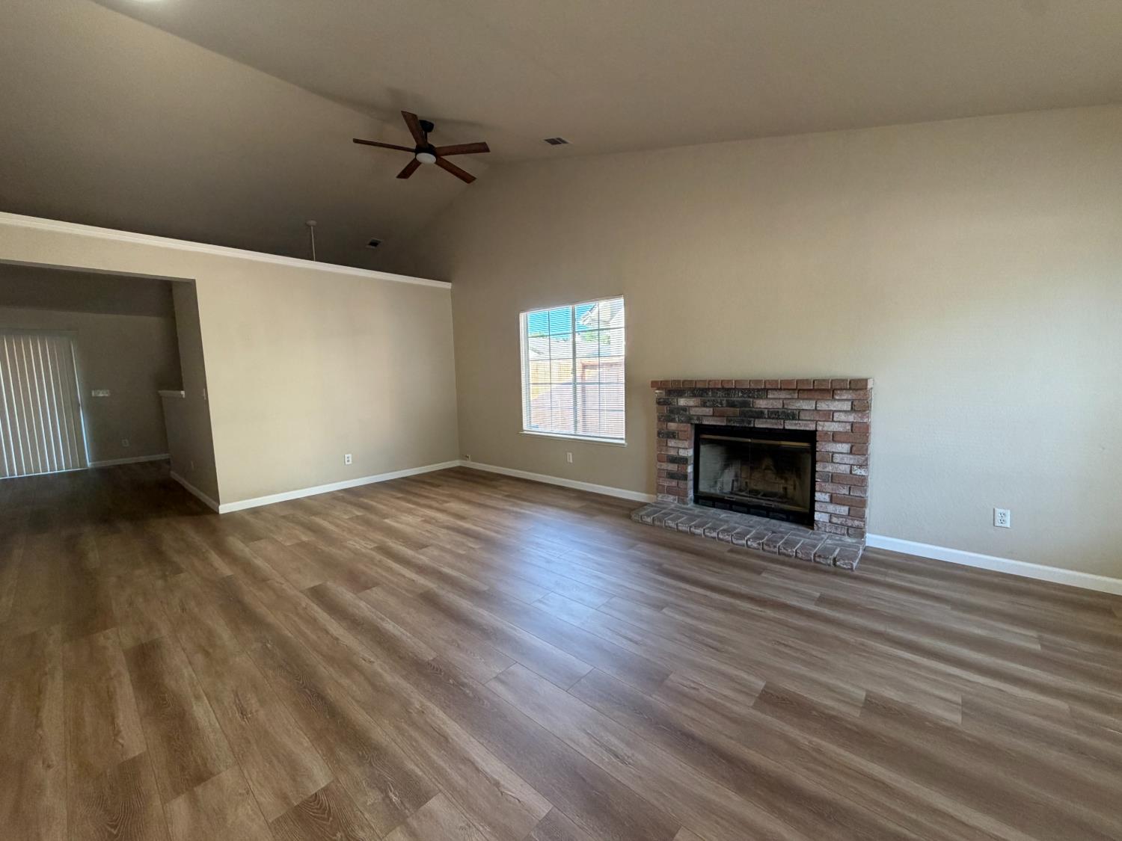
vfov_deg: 85.7
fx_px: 454
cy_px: 420
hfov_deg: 102.1
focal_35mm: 14
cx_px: 561
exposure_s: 1/60
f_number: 2.2
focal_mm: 2.22
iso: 200
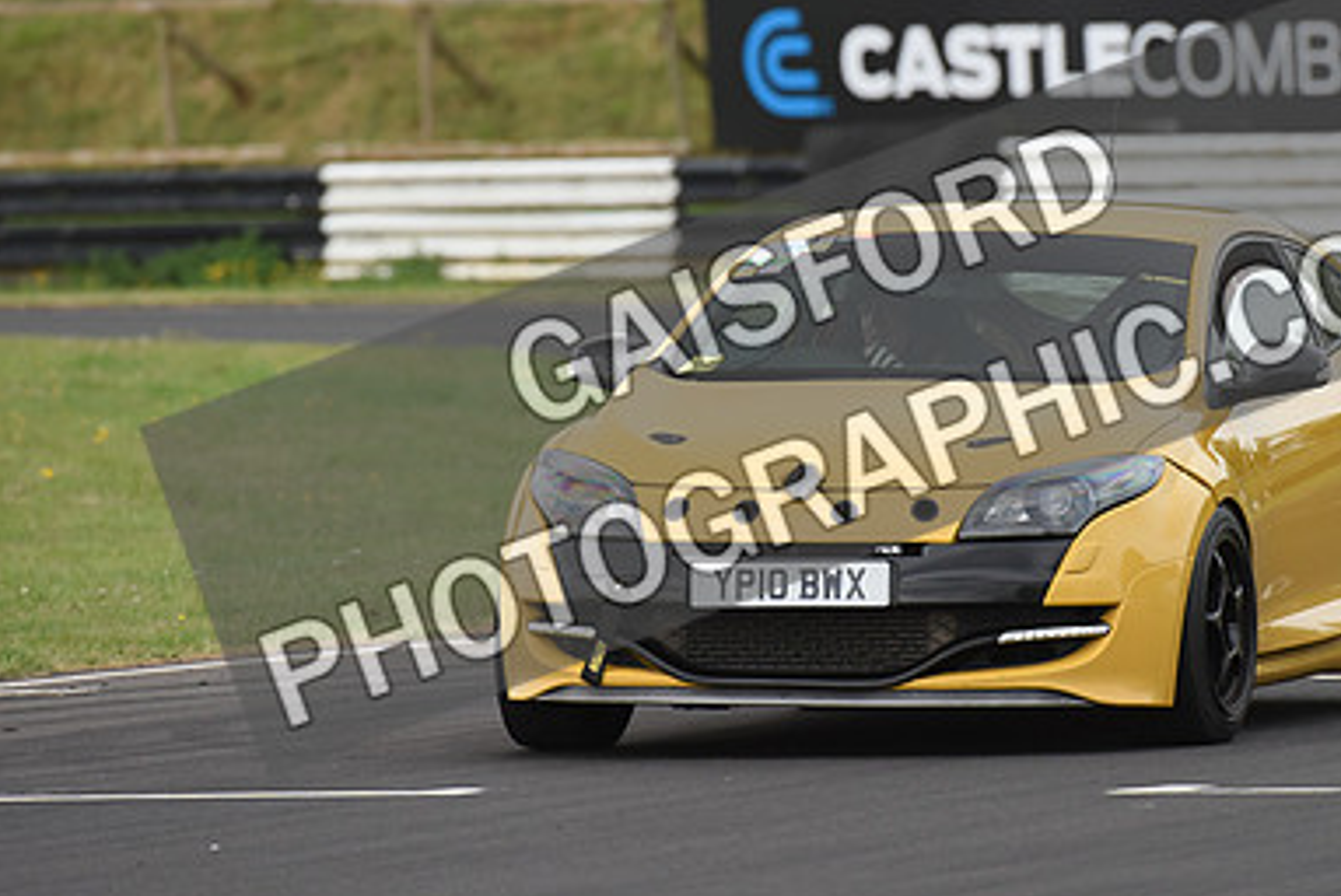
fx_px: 22553
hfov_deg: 3.4
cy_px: 366
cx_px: 844
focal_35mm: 605
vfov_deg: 2.3
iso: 1600
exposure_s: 1/1000
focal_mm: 400
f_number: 5.6
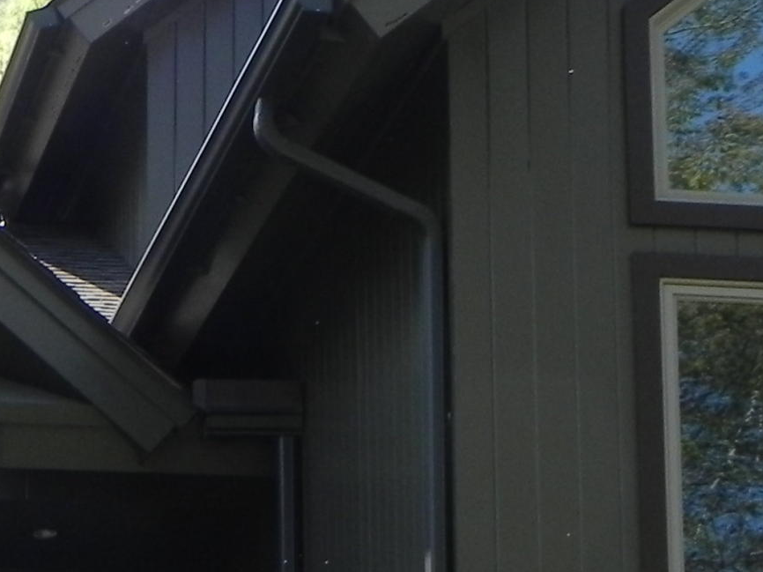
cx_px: -473
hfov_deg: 9.5
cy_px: 725
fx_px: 4429
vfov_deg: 7.3
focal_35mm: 201
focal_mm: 10.3
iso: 160
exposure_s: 1/200
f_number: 5
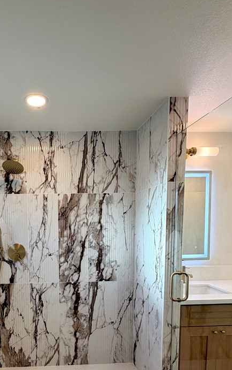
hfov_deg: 52.4
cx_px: 55
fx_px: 223
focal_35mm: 22
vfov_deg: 77.5
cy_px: 241
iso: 80
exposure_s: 1/120
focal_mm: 2.22
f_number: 2.2
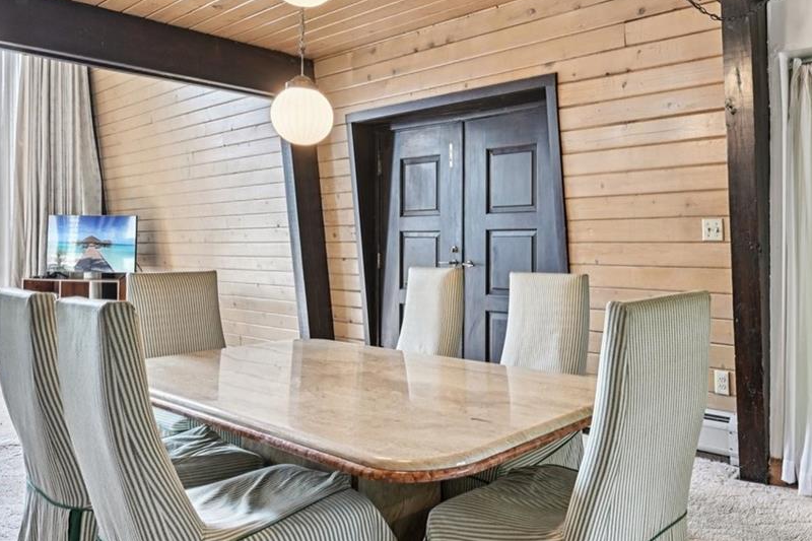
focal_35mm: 28
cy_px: 225
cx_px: 562
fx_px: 631
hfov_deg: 63.3
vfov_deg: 46.2
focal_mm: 14
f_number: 11
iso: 400
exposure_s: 1/6
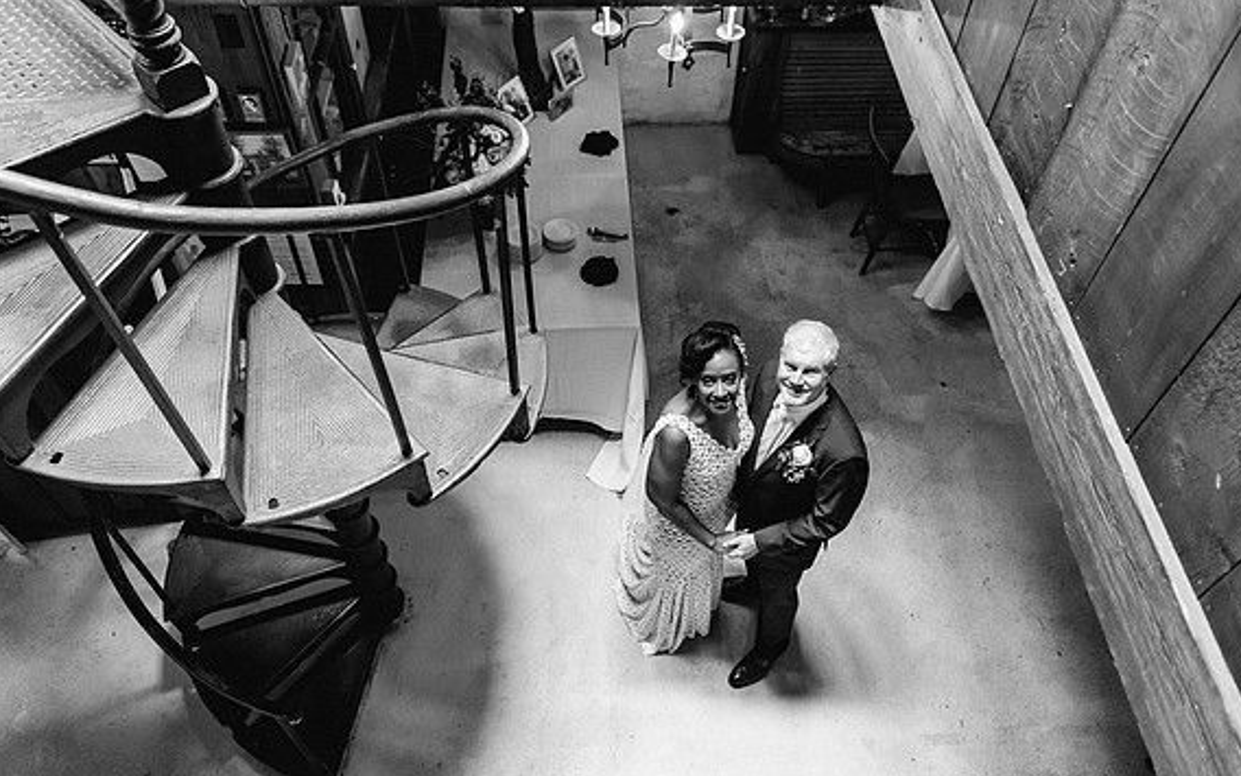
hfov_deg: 66.5
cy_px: 380
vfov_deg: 44.5
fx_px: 947
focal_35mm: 28
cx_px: 637
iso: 1000
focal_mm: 24
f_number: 2.8
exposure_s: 1/60
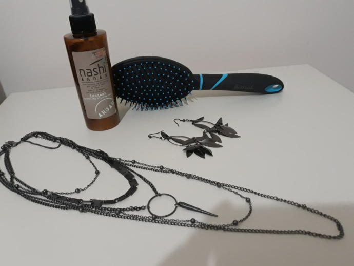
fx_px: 276
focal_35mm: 27
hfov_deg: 65.3
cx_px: 177
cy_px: 133
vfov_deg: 51.4
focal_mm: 3.71
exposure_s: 1/25
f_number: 1.7
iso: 500
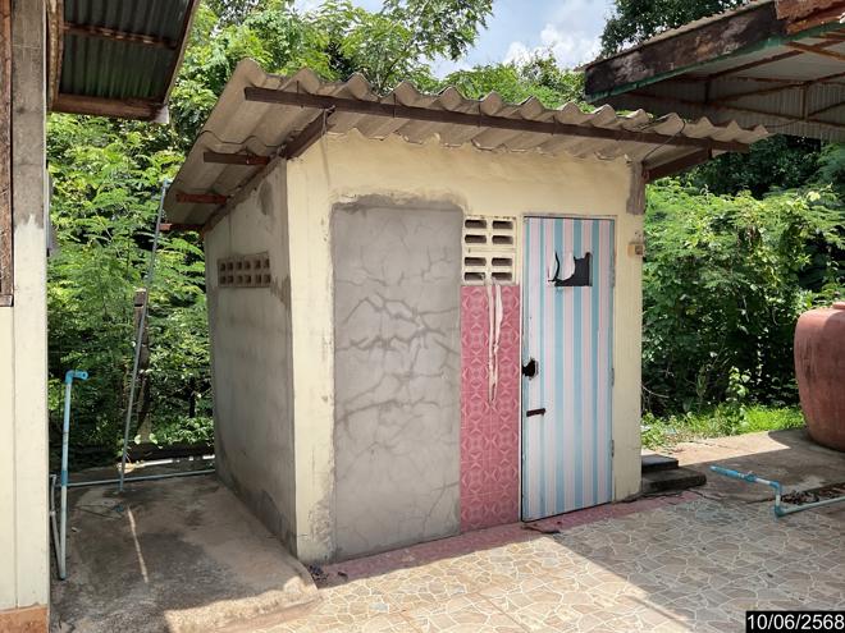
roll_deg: -0.4
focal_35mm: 29
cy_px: 316
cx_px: 422
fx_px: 708
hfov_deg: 61.7
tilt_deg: -3.7
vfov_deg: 48.2
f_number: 1.8
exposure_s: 1/898
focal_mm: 3
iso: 16
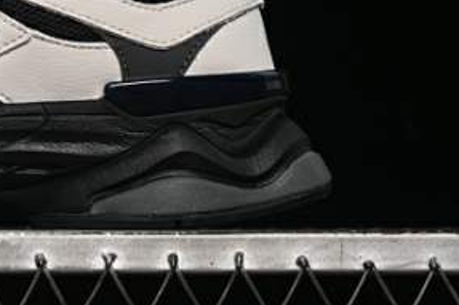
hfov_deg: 10.6
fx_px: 2434
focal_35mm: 191
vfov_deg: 7.2
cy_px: -8
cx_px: -91
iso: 160
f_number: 6.3
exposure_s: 1/50
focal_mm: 50
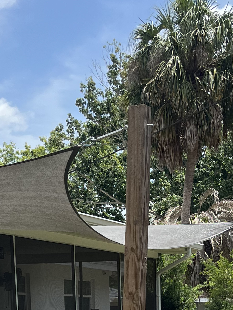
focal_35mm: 88
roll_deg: -0.3
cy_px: 451
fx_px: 790
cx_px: 109
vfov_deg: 19.6
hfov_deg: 16.8
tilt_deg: -11.1
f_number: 1.6
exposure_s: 1/2825
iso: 50
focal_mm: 5.1
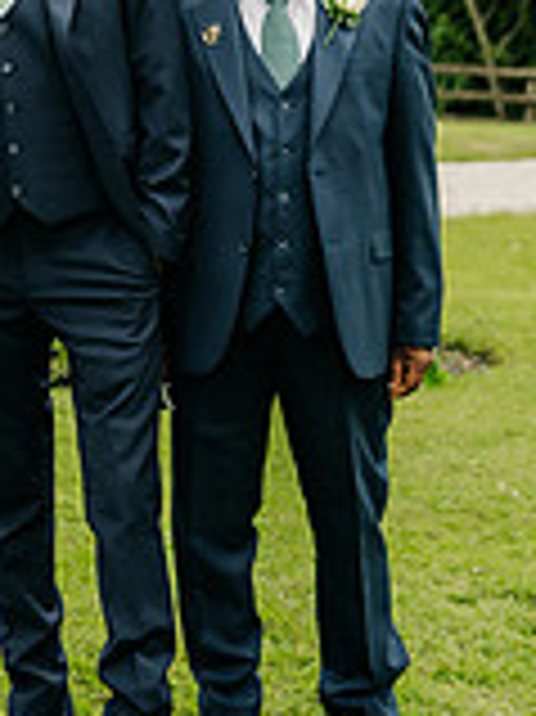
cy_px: -11
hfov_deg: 10.7
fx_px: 2626
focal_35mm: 127
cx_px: -536
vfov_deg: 15.2
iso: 100
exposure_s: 1/640
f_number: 2.2
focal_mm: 35
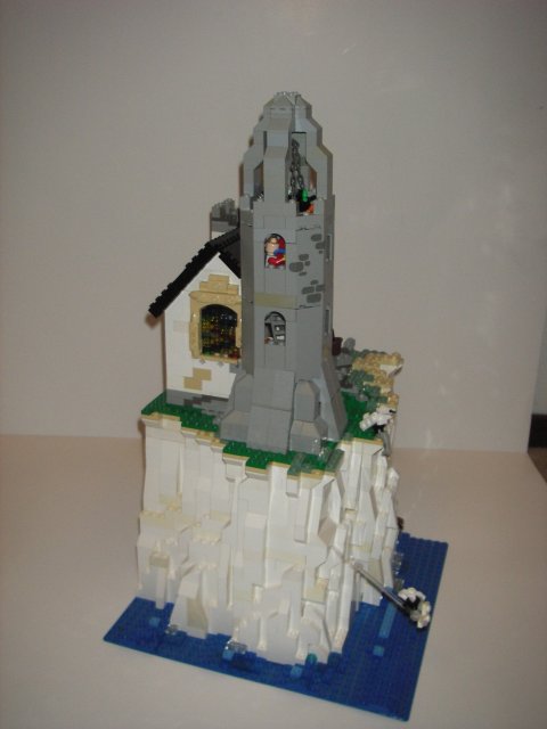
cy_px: 364
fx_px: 801
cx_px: 274
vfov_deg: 49.0
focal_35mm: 38
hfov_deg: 37.7
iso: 100
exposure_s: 1/30
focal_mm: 6.3
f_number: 3.3
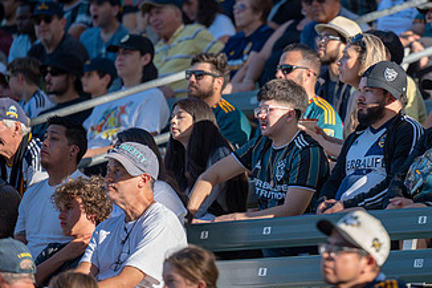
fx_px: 4270
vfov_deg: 3.9
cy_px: 92
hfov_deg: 5.8
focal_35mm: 356
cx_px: 350
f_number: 2.8
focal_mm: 200
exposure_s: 1/1000
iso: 140
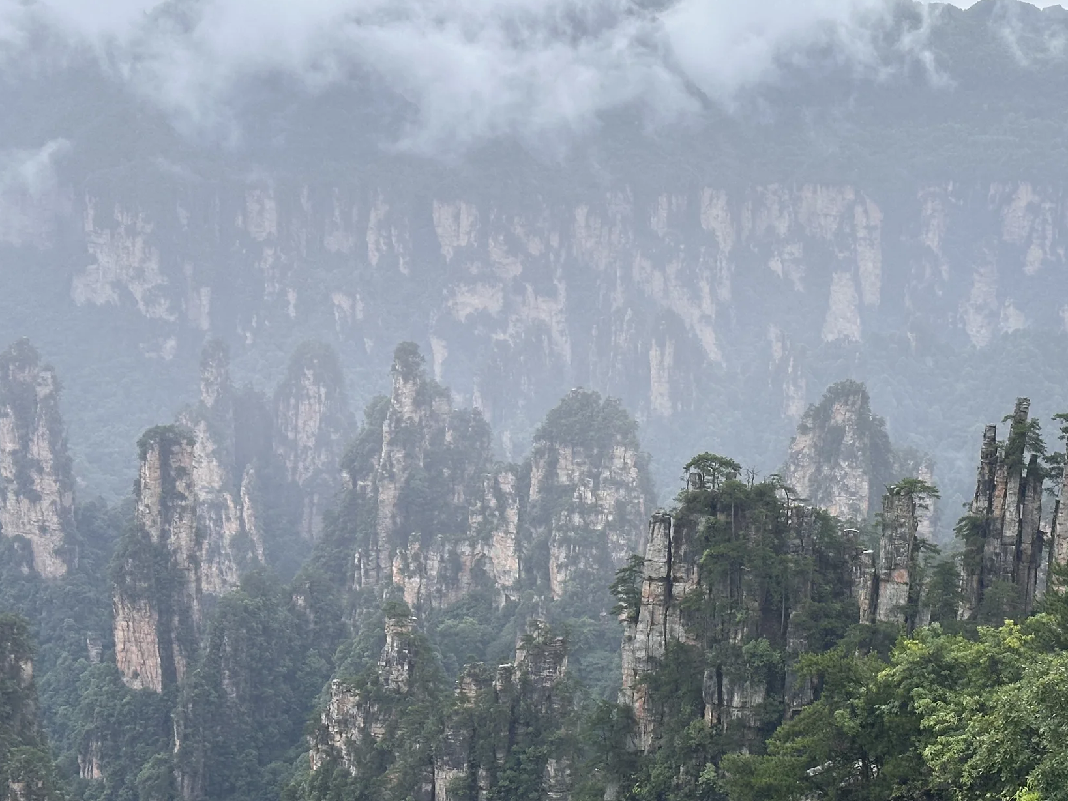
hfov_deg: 25.7
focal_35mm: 75
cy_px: 390
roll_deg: -2.4
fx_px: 2314
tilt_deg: -8.4
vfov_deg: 19.6
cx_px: 810
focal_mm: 6.86
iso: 64
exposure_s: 1/1041
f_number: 1.78
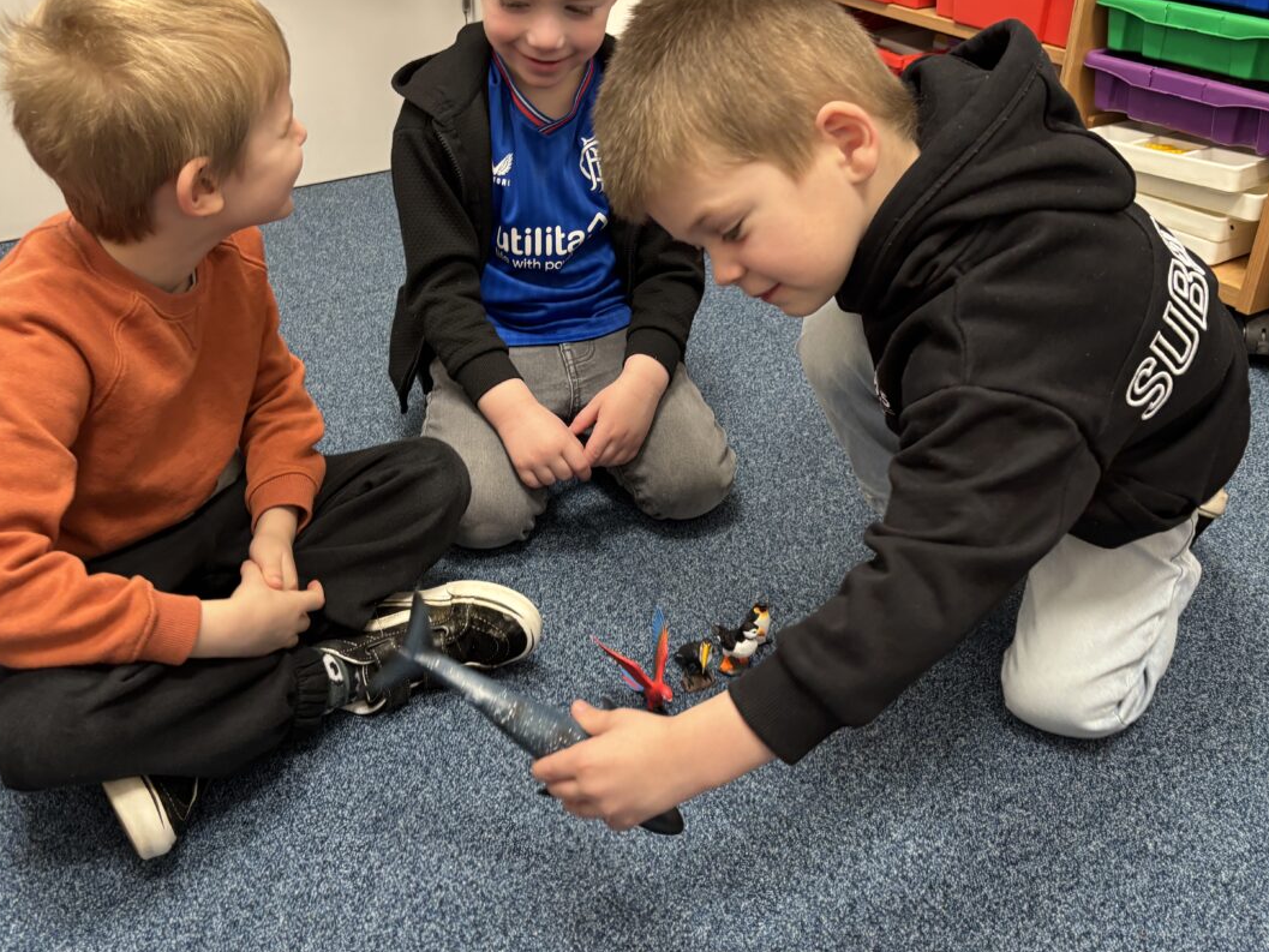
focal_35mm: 31
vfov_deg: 45.3
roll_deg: +0.3
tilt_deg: -29.2
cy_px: 409
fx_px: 1137
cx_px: 622
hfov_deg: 58.3
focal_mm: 5.96
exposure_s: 1/50
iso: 200
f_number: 1.6
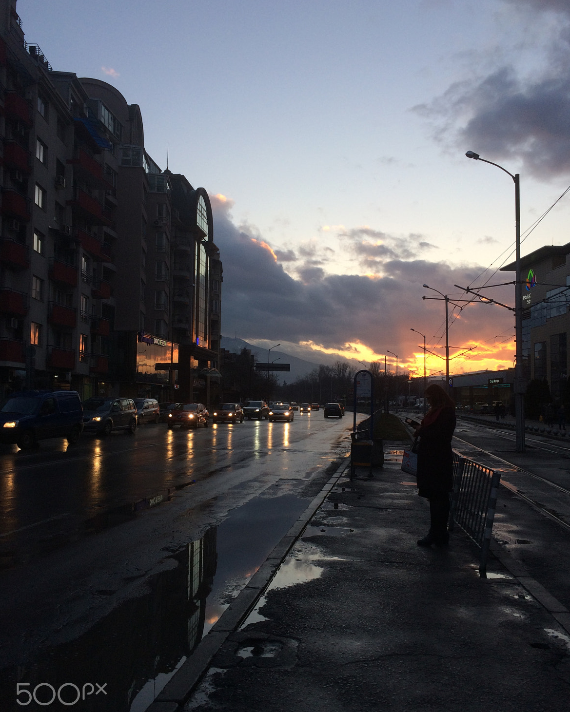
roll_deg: -2.2
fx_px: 654
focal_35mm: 31
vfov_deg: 57.2
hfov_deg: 47.1
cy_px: 368
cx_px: 278
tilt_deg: +0.0
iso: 32
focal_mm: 4.15
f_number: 2.2
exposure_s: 1/238
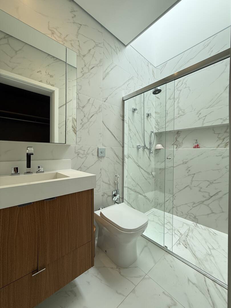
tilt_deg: +0.8
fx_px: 125
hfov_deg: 85.7
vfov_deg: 102.1
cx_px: 116
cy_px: 154
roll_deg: -1.4
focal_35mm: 14
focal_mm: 2.22
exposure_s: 1/312
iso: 50
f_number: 2.2
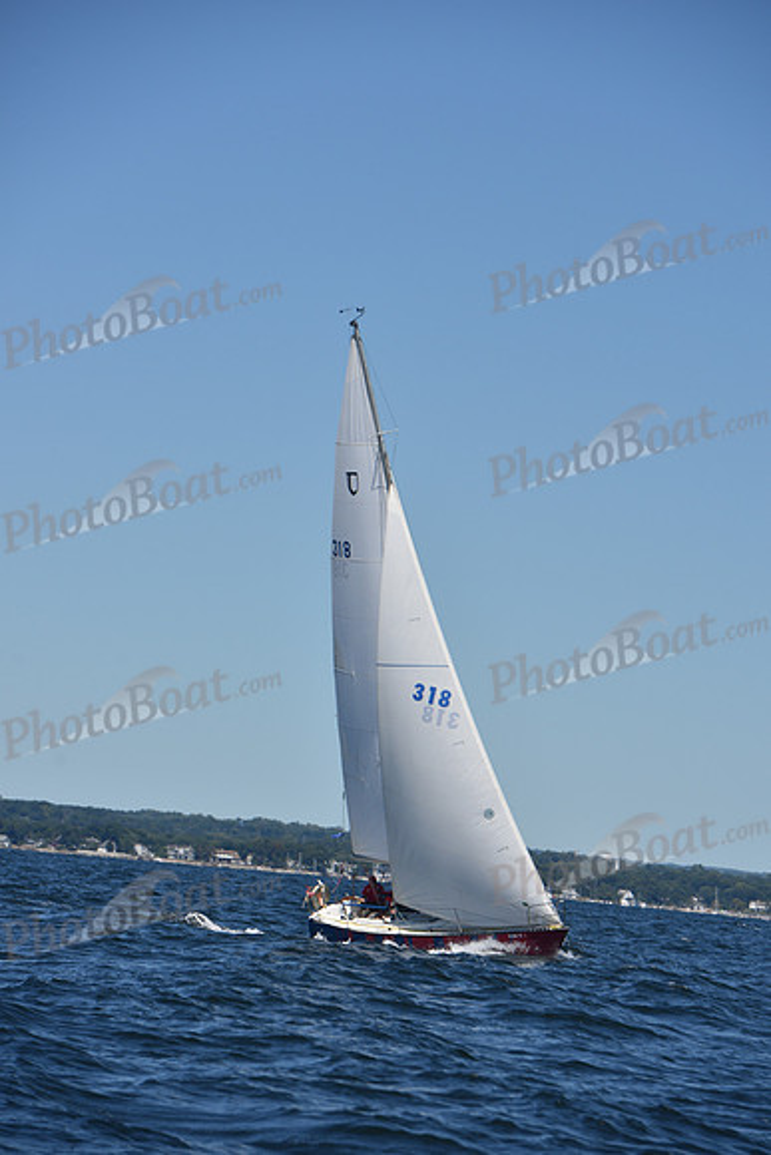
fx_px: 4976
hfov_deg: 8.9
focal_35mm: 155
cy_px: 578
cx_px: 386
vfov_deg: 13.2
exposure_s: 1/800
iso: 200
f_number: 7.1
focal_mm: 155
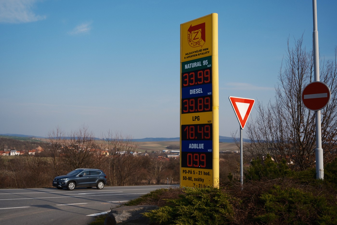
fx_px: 328
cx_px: 168
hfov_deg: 54.4
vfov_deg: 37.8
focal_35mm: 35
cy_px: 112
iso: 125
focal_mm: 23
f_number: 4
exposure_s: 1/1024
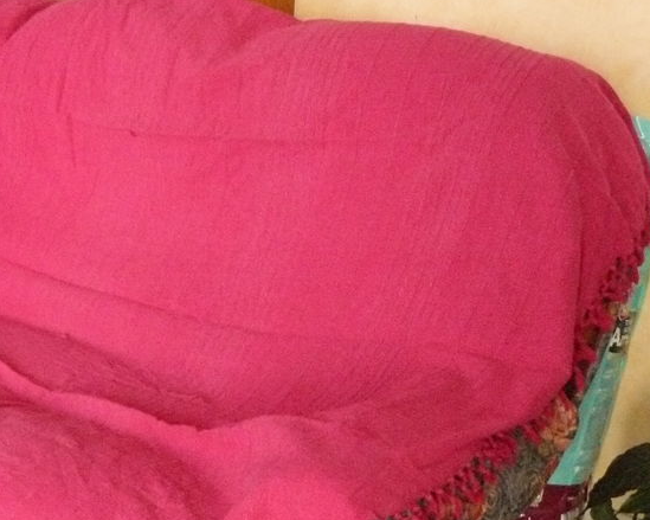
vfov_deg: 23.5
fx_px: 1231
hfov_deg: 28.8
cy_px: 409
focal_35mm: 64
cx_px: 115
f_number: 2.8
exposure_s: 1/15
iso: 800
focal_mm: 6
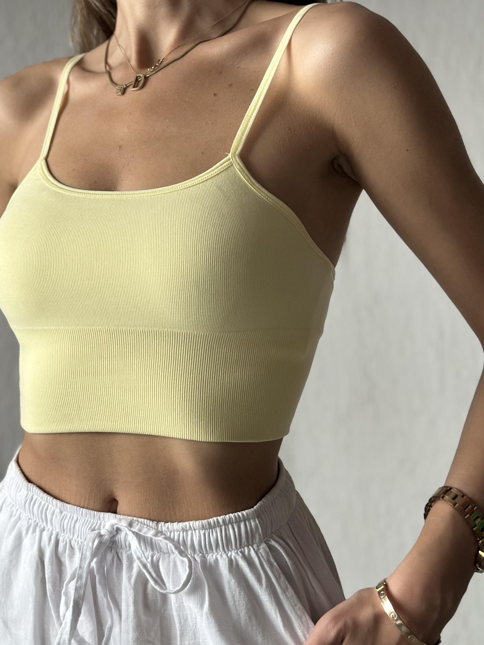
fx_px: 1286
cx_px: 182
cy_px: 281
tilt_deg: +1.9
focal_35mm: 69
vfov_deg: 28.1
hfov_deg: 21.3
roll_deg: +1.0
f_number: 1.78
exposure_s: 1/148
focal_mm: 6.86
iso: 64
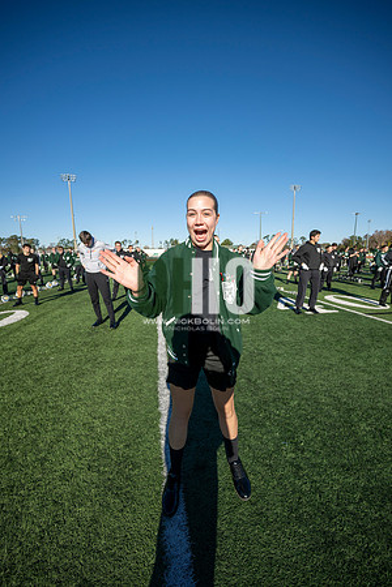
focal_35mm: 14
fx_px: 229
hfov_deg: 81.2
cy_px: 294
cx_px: 196
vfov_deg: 104.3
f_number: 4
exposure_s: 1/2000
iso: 160
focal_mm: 14
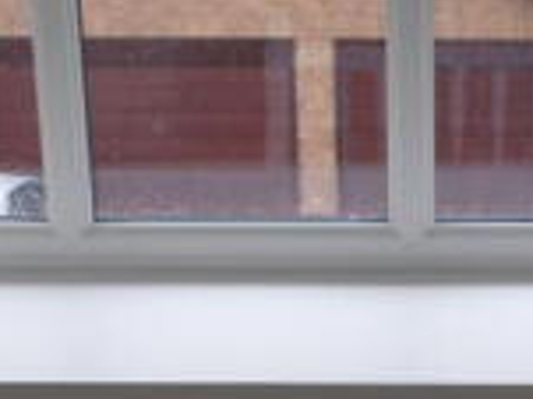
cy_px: 401
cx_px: 397
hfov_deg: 17.5
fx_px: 1723
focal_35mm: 112
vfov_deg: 13.0
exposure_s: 1/80
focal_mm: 18
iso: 400
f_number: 3.5
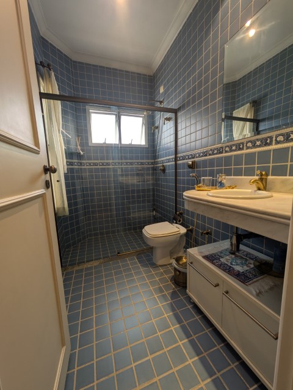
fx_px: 158
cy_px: 195
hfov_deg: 85.7
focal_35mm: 14
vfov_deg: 102.0
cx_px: 146
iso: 56
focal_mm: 1.83
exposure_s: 1/60
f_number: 2.2
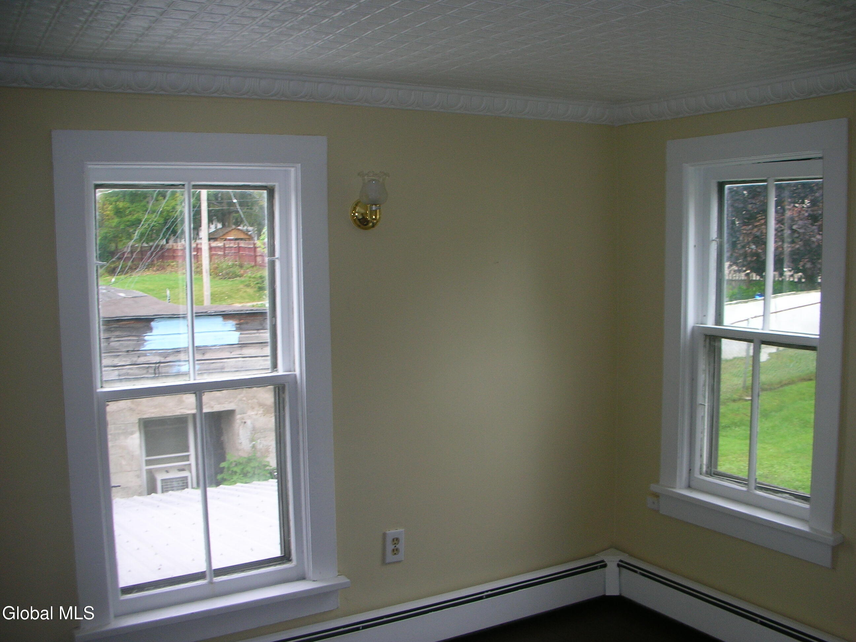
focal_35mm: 35
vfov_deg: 40.7
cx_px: 428
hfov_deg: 52.6
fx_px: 865
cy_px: 321
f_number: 3
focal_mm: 5.8
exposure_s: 1/30
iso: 50
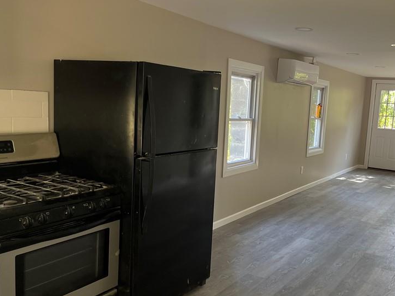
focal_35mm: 37
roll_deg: -4.4
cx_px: 253
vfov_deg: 38.7
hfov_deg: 49.5
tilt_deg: -8.0
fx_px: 422
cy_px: 157
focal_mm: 5.1
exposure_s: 1/102
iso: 125
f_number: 1.6
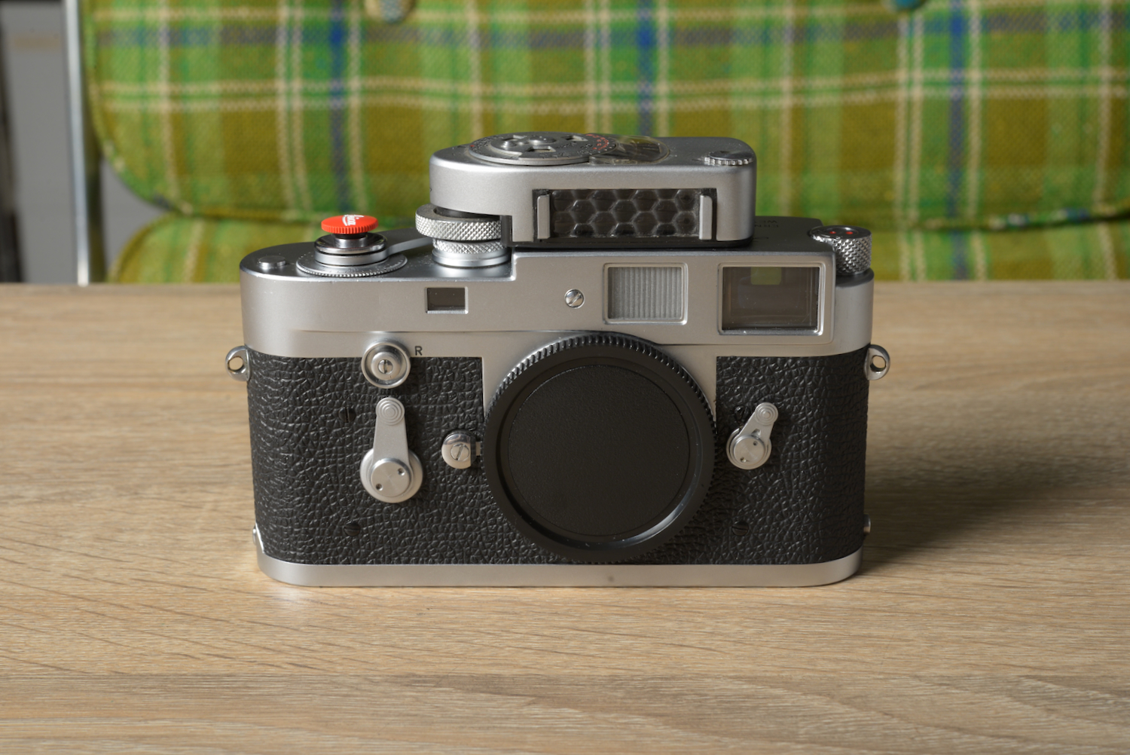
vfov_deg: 22.7
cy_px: 378
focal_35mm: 60
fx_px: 1884
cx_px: 565
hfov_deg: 33.4
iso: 400
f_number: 16
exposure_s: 1/160
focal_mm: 60
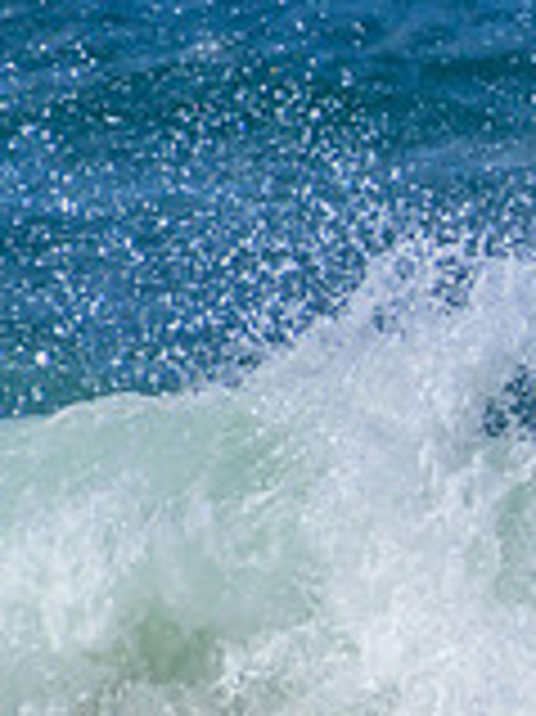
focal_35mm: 3519
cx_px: 1167
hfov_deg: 0.4
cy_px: 714
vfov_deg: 0.6
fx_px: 72749
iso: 560
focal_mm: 1000
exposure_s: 1/2500
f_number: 11
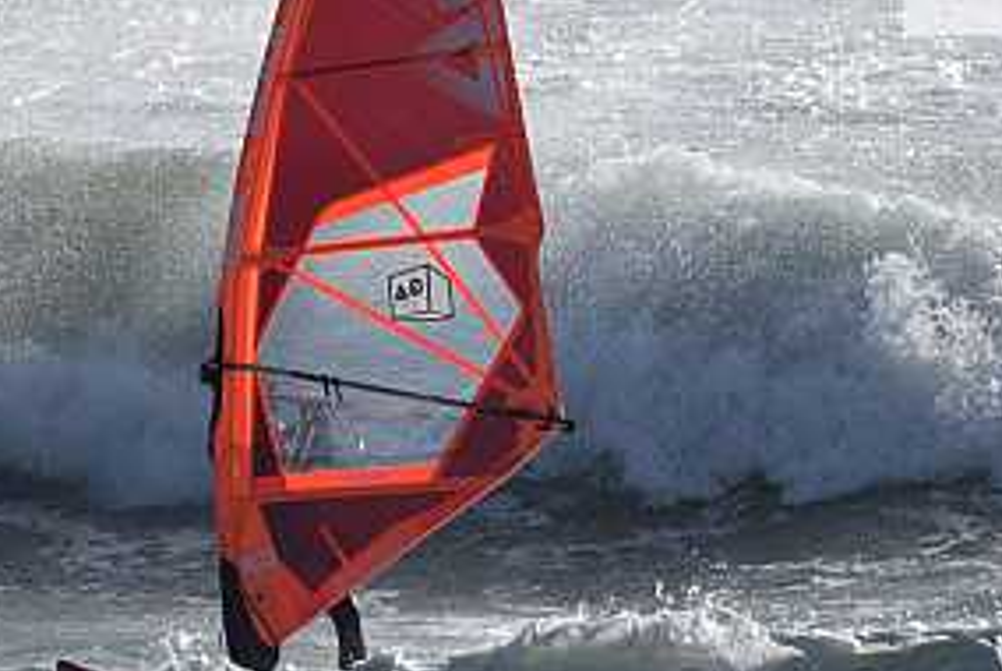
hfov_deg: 2.5
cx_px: 540
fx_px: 22568
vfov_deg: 1.7
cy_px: 233
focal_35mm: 810
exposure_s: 1/640
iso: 200
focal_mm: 300
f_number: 6.3
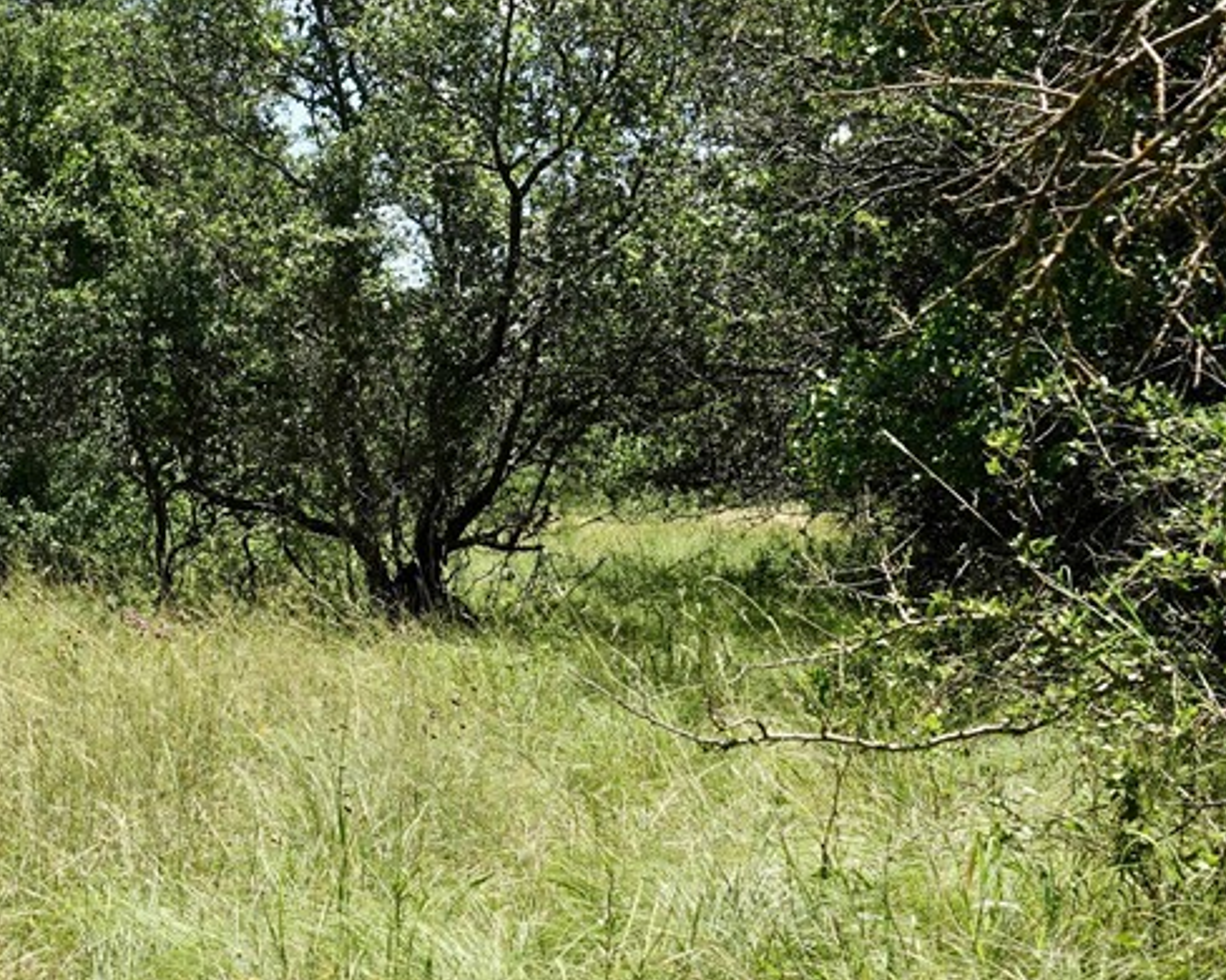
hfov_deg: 25.7
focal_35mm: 71
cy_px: 372
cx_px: 55
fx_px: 2575
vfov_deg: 21.5
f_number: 4
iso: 100
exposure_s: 1/400
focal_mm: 12.33
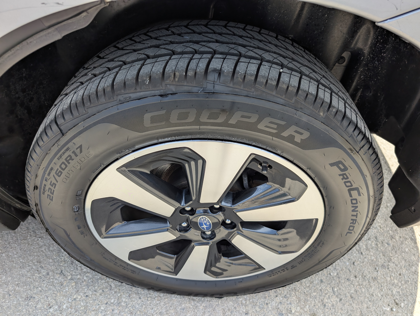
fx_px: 292
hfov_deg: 71.5
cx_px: 210
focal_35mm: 24
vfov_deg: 56.9
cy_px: 158
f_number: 1.68
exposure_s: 1/456
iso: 21
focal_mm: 6.9
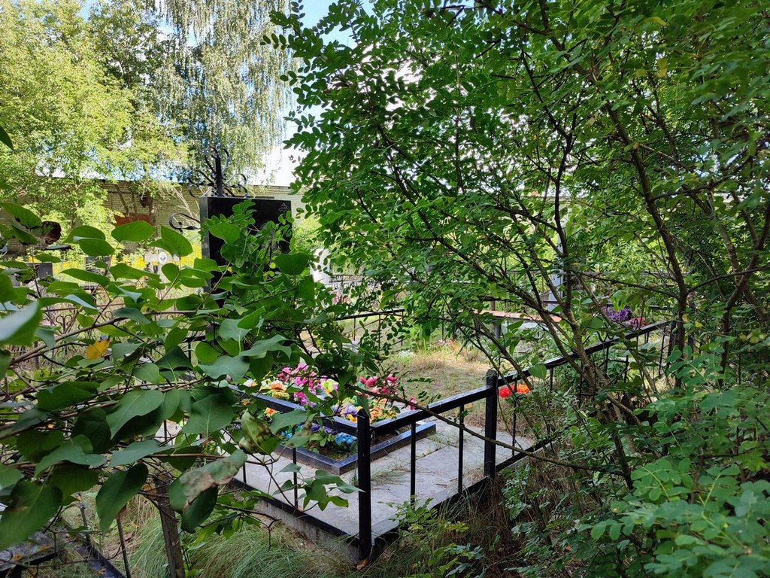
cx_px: 385
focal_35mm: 25
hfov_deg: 69.4
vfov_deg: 54.9
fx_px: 556
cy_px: 289
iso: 50
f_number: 1.9
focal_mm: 6.04
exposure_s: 1/160
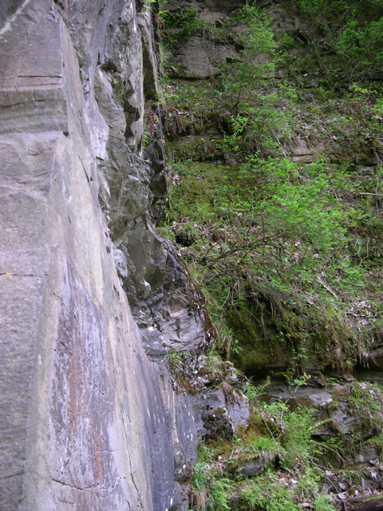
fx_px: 561
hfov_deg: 37.7
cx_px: 192
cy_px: 256
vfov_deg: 49.0
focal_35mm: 38
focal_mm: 8
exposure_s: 1/76.6
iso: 100
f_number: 2.8
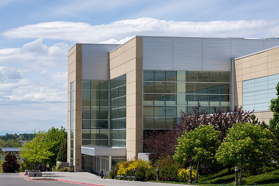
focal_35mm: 105
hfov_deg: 19.5
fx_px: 814
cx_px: 140
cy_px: 93
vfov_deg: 13.0
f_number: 9
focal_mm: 105
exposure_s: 1/250
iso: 100
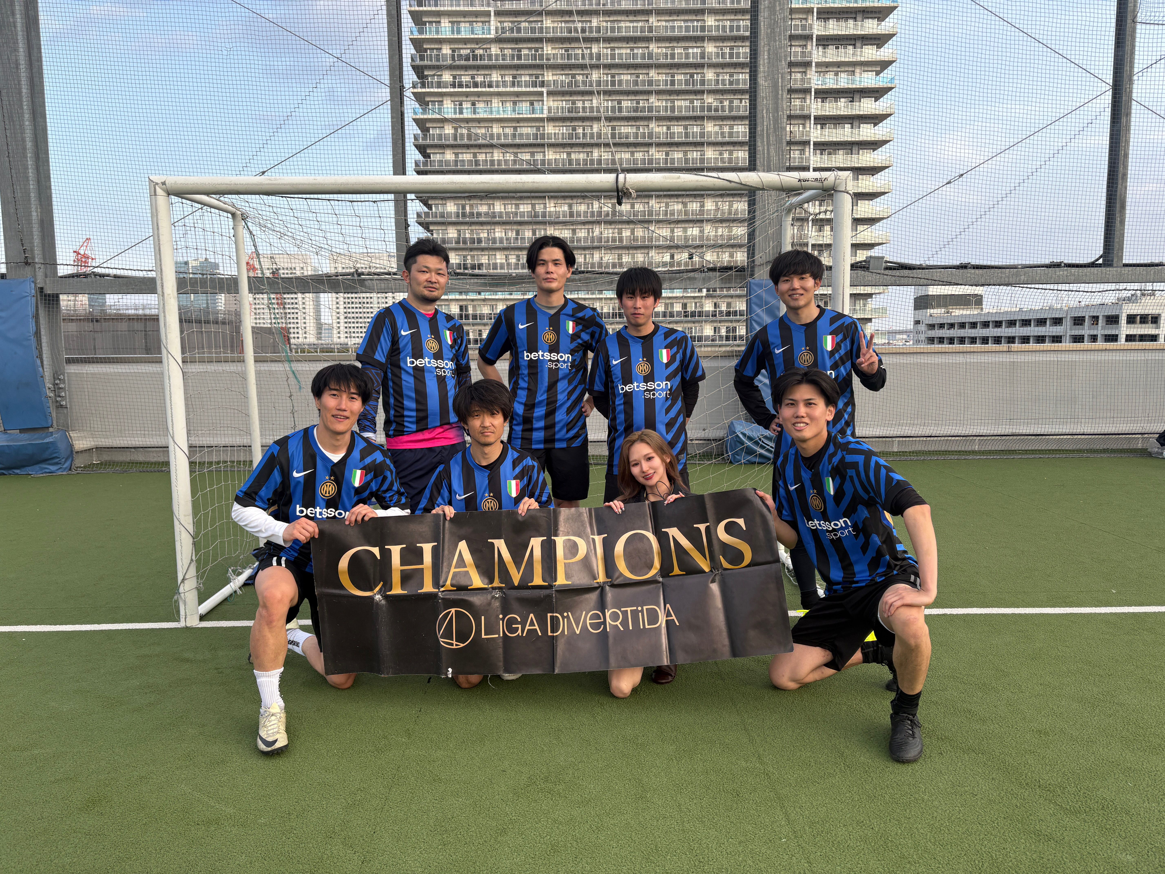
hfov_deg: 67.3
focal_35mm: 26
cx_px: 582
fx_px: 875
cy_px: 437
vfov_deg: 53.1
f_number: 1.6
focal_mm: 5.96
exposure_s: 1/367
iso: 50
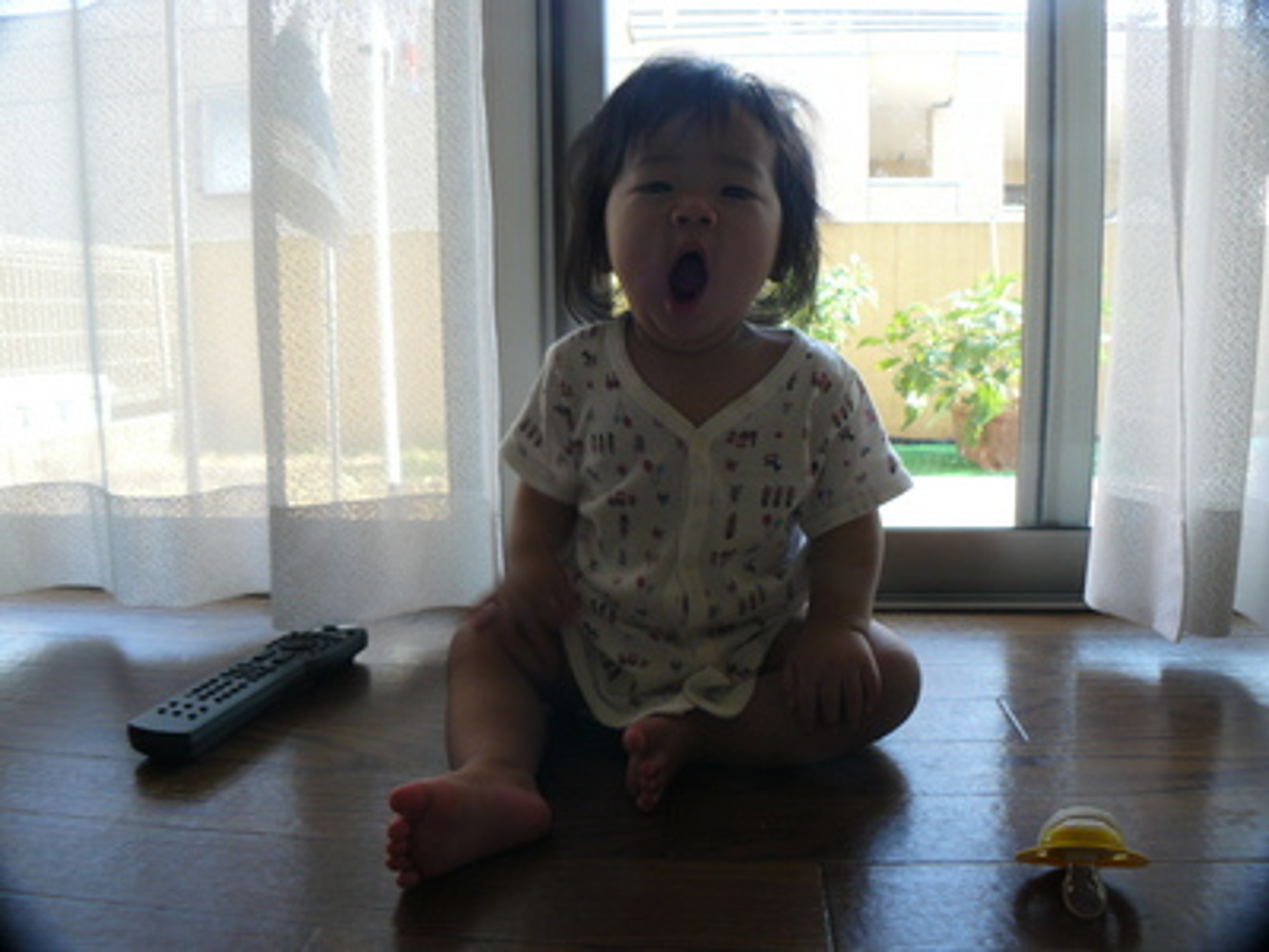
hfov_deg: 51.4
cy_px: 476
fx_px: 1320
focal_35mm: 36
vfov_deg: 39.7
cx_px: 634
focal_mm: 6
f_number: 2.8
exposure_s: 1/30
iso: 100
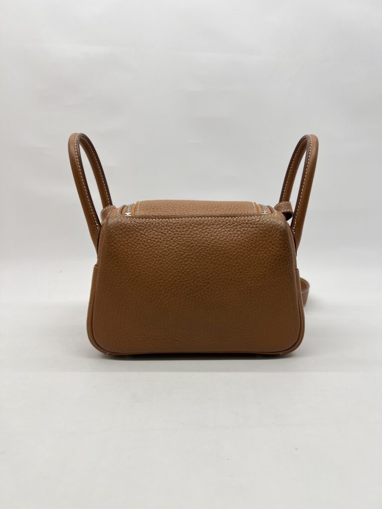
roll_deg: -0.2
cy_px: 254
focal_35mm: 26
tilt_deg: -7.1
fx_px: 383
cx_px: 191
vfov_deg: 67.3
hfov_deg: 53.1
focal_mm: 5.7
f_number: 1.5
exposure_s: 1/118
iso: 32
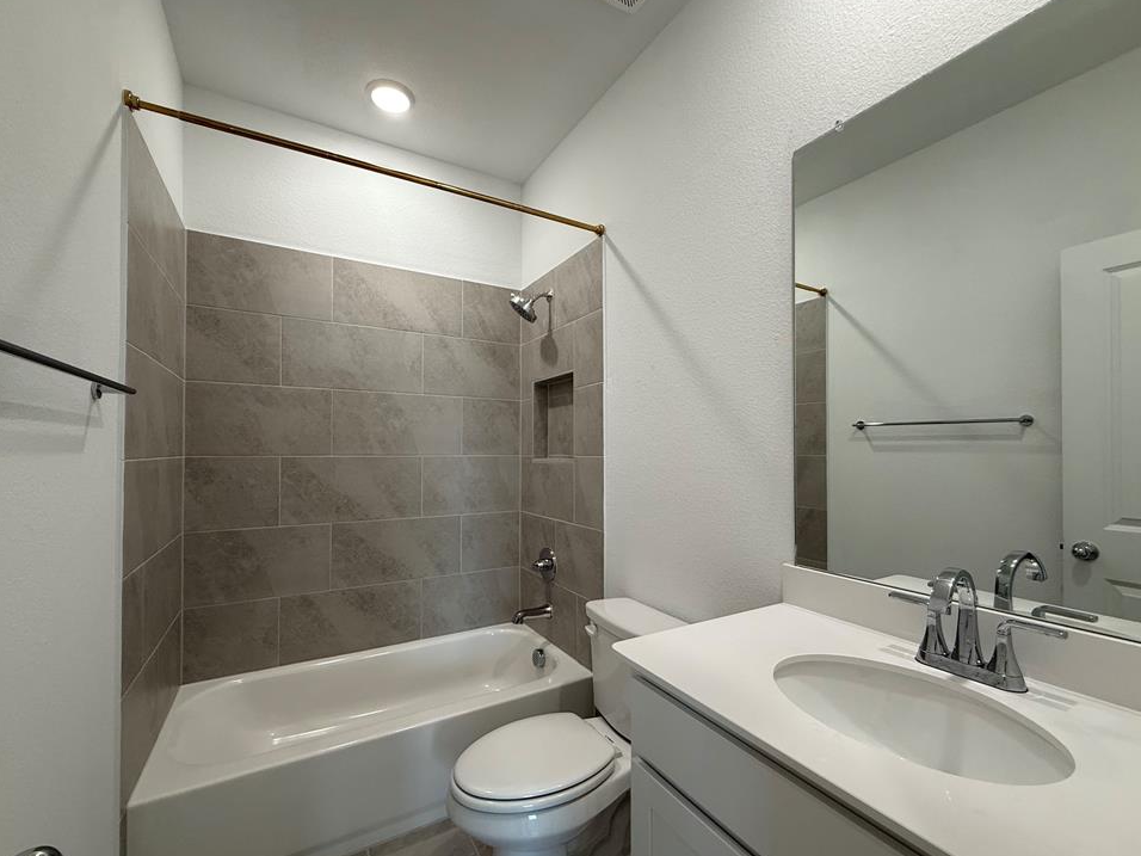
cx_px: 568
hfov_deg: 98.2
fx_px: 494
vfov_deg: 81.7
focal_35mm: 15
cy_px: 444
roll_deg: -0.5
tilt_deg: +0.2
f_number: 2.2
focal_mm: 2.22
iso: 160
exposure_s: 1/120
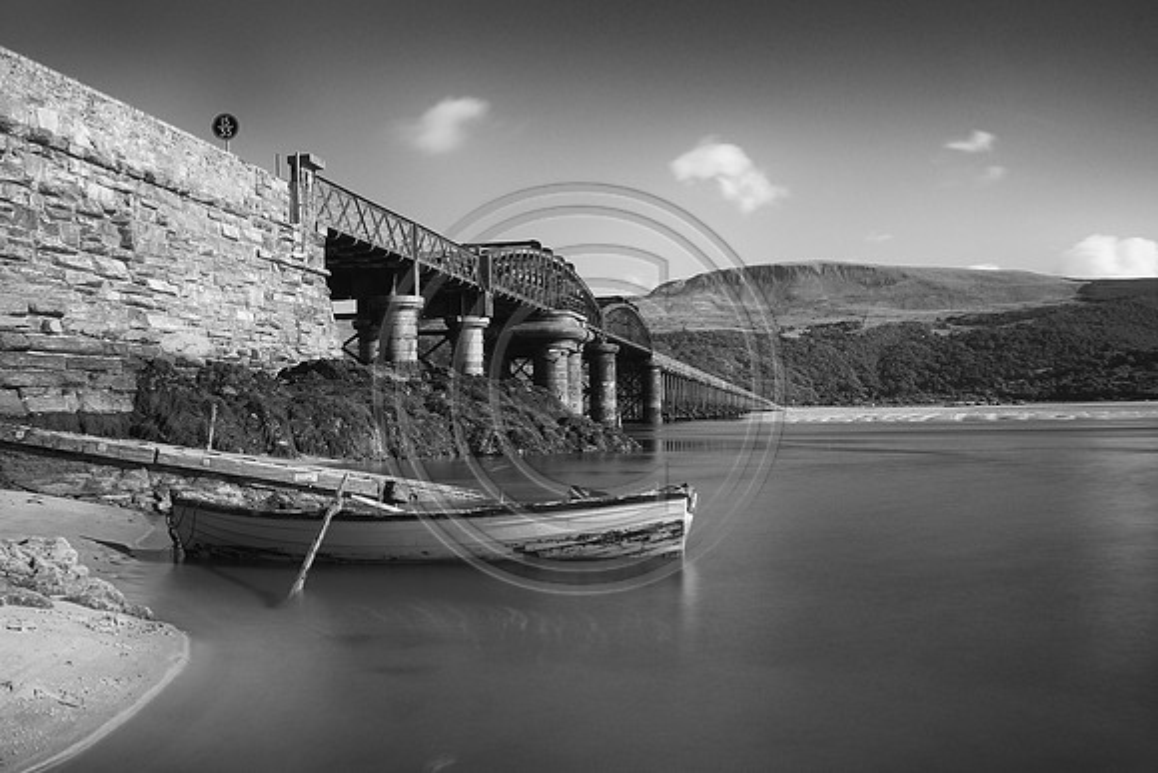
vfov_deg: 36.9
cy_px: 386
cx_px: 579
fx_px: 1158
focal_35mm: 36
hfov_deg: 53.1
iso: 200
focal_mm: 24
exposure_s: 15
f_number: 18
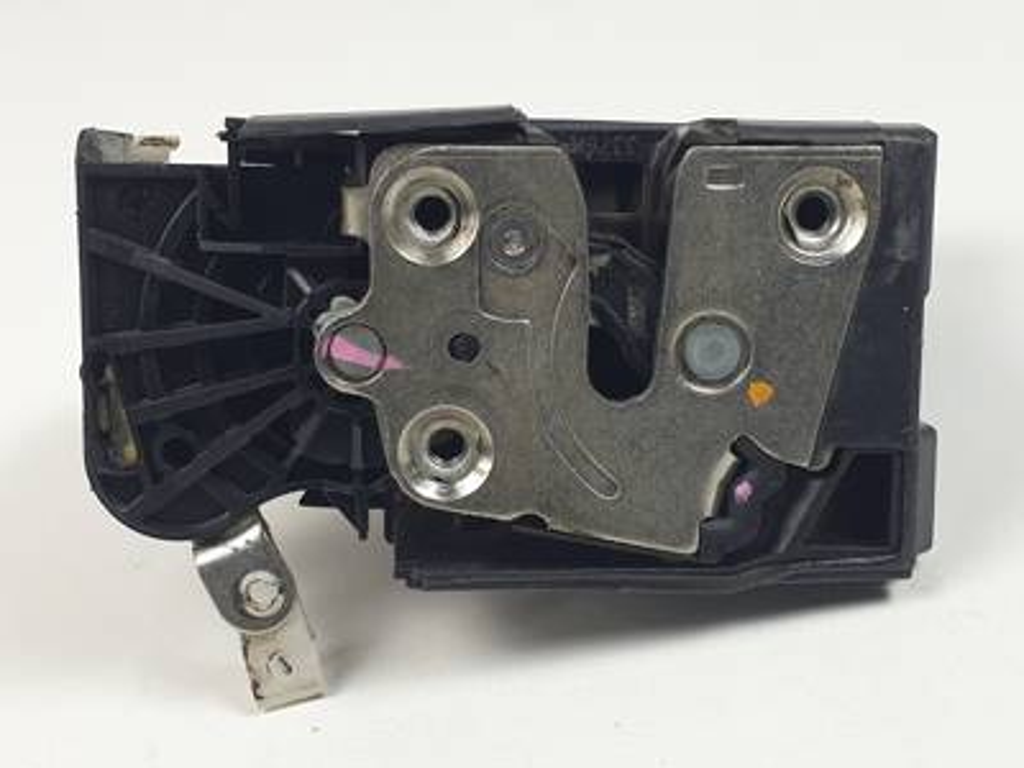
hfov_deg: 67.3
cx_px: 512
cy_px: 384
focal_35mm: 26
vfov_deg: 53.1
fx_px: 769
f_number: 2.4
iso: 50
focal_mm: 4.3
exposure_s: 1/122
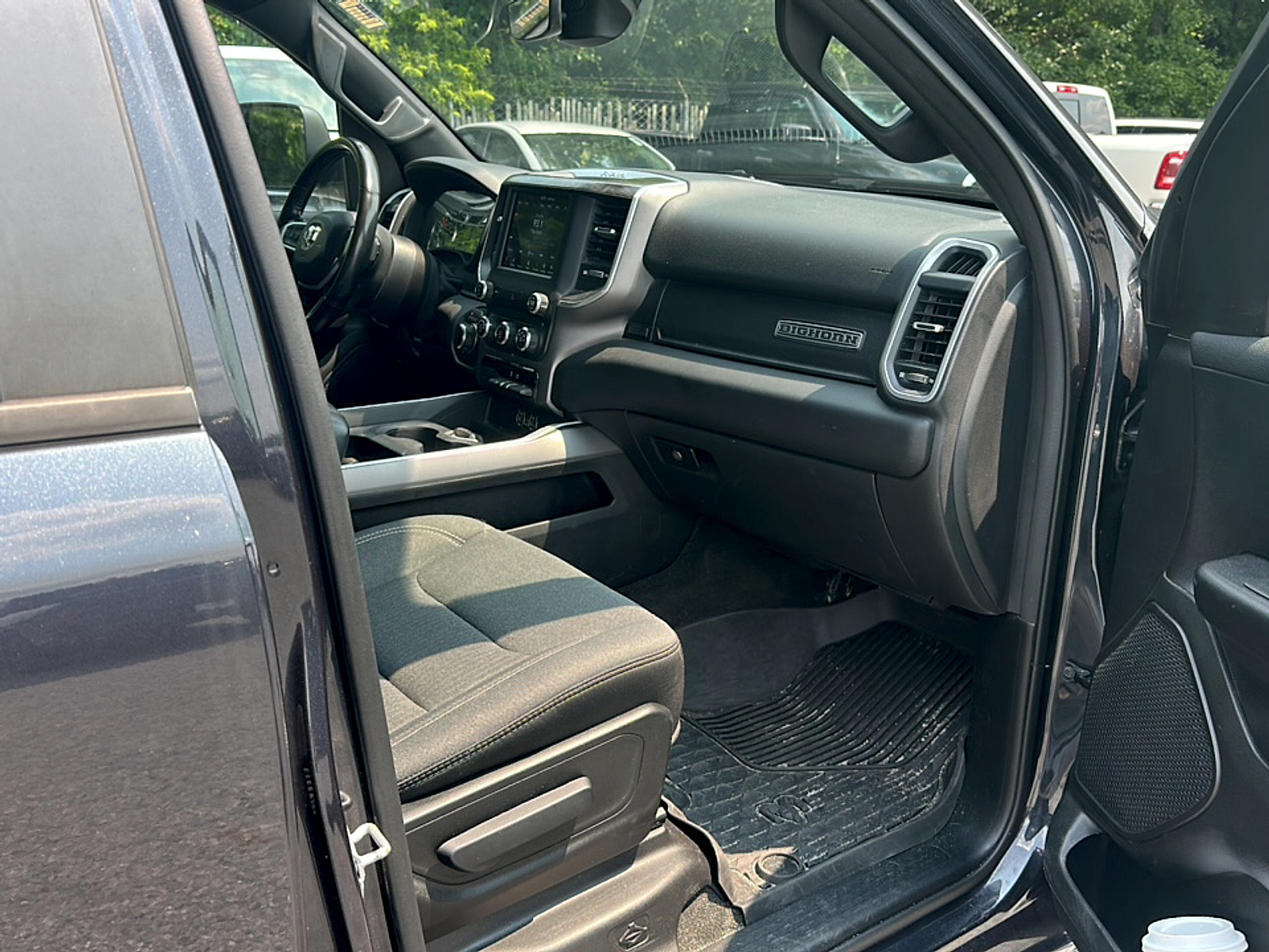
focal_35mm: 25
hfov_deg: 69.4
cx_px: 634
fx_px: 916
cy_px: 476
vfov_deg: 54.9
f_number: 1.78
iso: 80
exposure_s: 1/620
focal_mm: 6.86
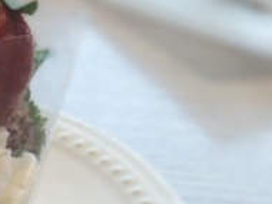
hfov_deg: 11.0
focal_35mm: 162
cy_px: 184
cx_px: -292
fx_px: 1271
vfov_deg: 9.1
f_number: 2.2
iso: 83
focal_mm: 4
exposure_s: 1/93
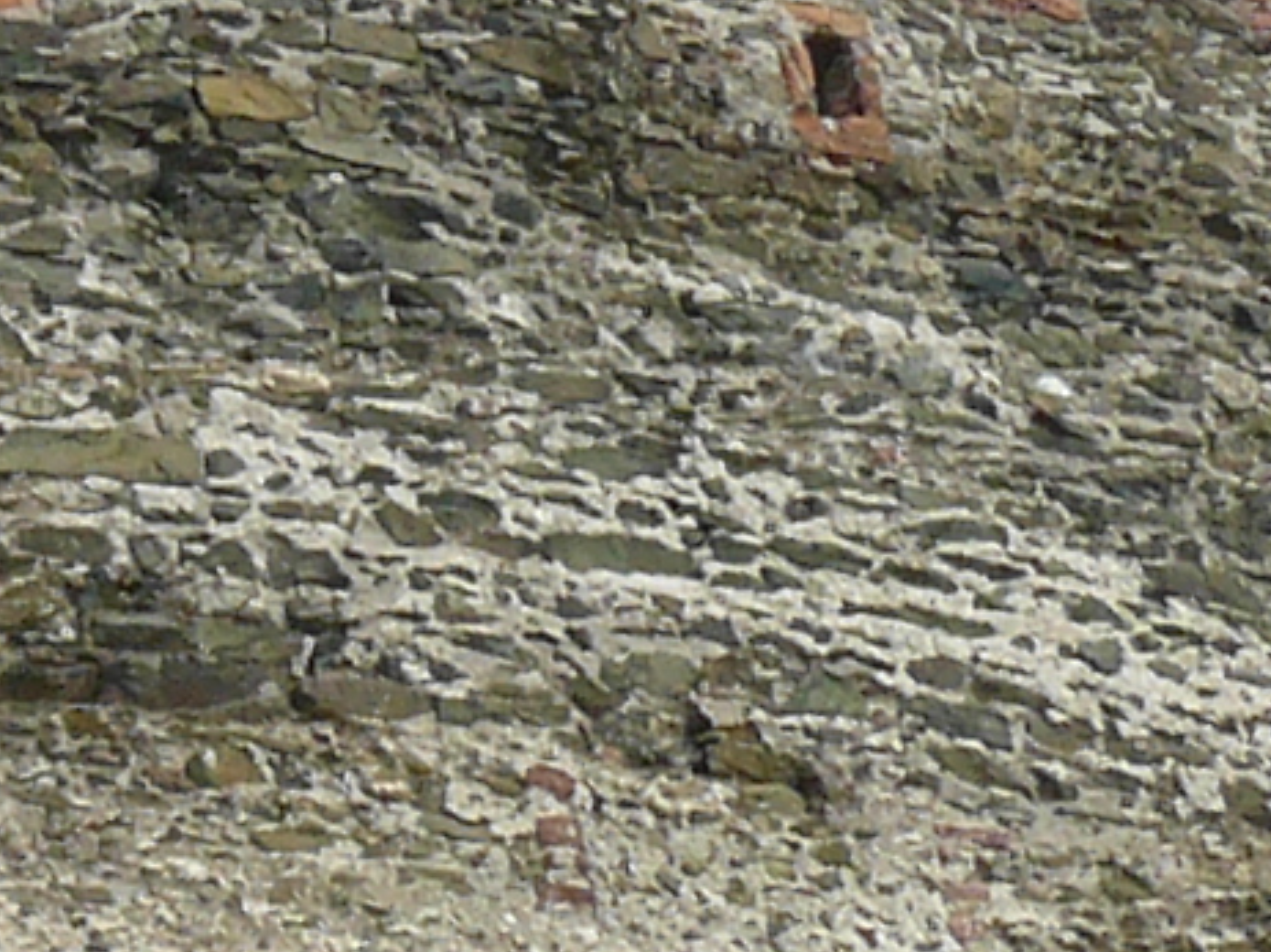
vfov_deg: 6.2
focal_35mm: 239
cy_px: 294
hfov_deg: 8.3
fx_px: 8773
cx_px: 154
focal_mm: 6
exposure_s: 1/200
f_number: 5.6
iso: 100
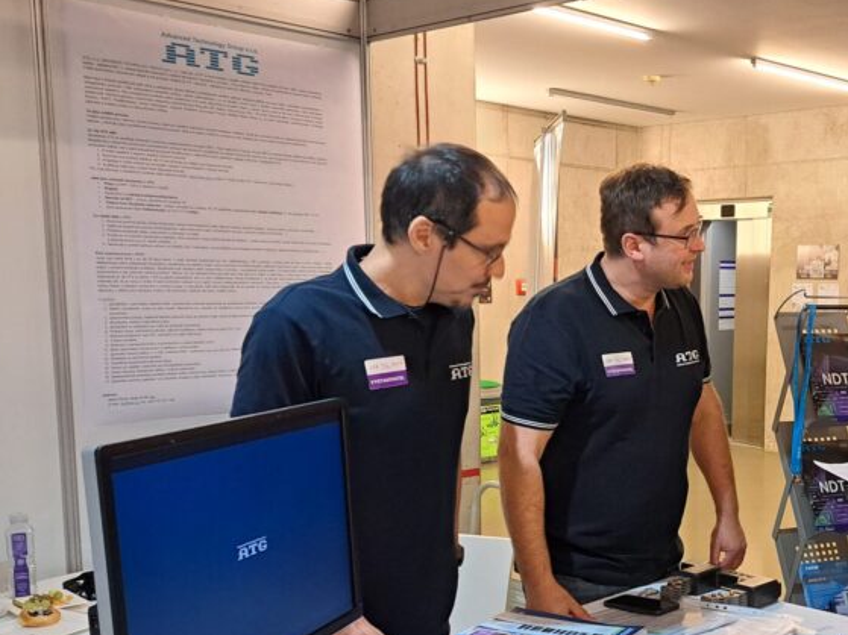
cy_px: 415
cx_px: 680
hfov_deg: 41.1
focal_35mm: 44
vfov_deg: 32.6
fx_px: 1078
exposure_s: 1/50
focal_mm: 5.23
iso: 160
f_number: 1.8
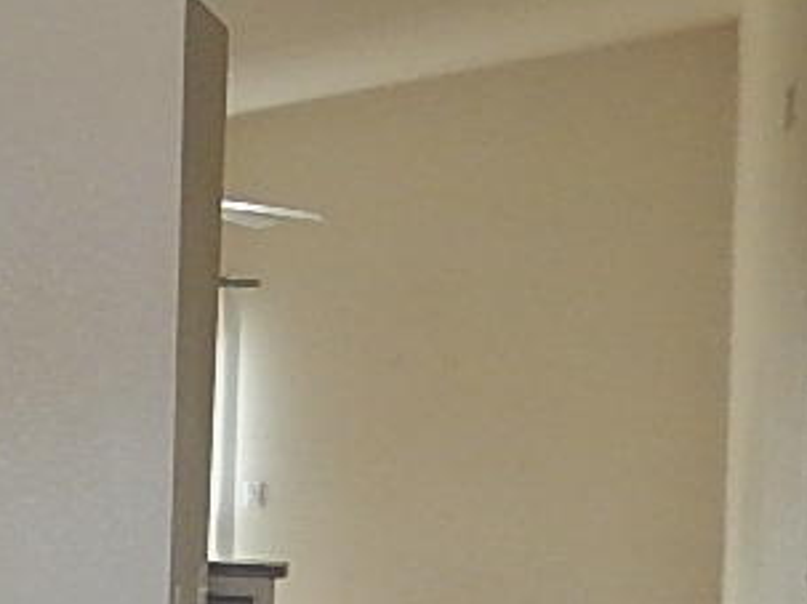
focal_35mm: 132
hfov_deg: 12.4
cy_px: 311
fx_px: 3076
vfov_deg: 11.2
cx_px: -1009
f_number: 3.4
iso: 200
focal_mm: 4.5
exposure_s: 1/30
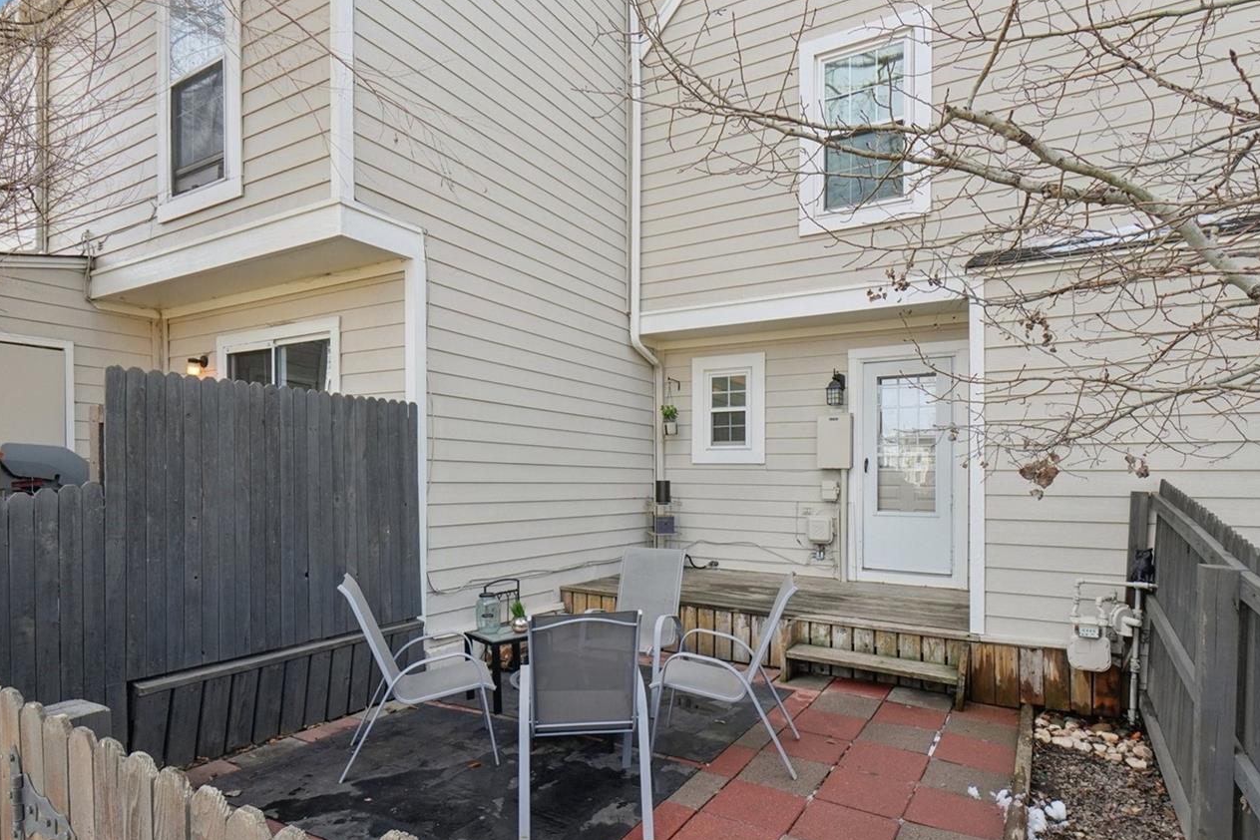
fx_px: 665
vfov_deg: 64.1
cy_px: 490
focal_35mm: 19
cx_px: 648
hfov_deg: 86.9
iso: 400
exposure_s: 1/160
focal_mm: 10
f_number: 8
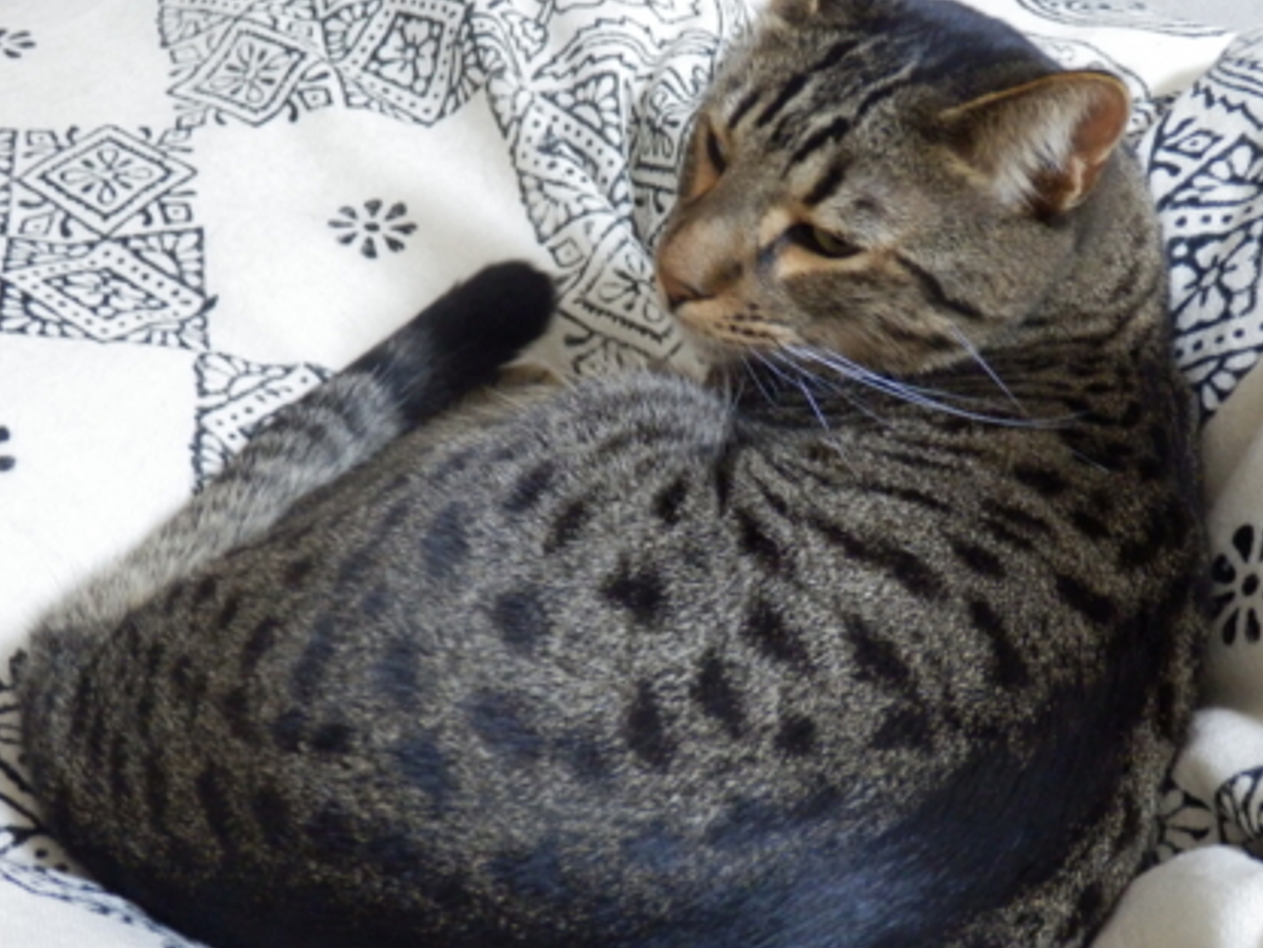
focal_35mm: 53
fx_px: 1934
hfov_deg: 36.2
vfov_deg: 27.5
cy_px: 474
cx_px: 653
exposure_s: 1/10
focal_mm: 8.9
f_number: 4
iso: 1000
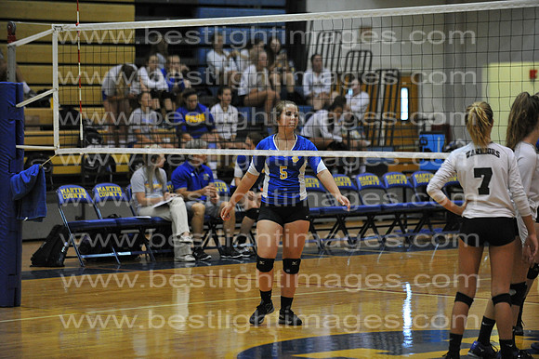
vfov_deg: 9.8
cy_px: 180
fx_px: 2095
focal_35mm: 140
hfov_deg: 14.7
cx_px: 270
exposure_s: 1/800
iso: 8000
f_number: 3.2
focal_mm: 140
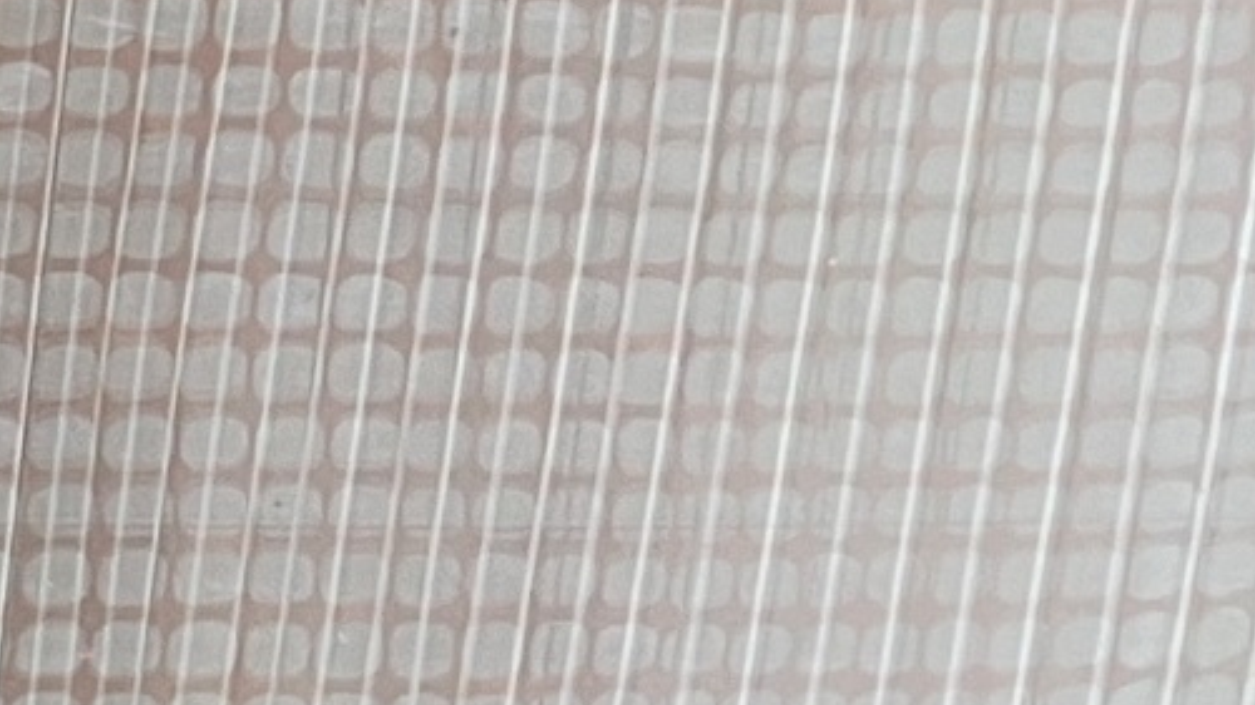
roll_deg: -3.4
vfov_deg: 8.2
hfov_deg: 11.7
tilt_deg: -10.4
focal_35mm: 145
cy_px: -391
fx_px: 4824
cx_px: -1915
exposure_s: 1/60
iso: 125
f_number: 1.5
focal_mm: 5.7
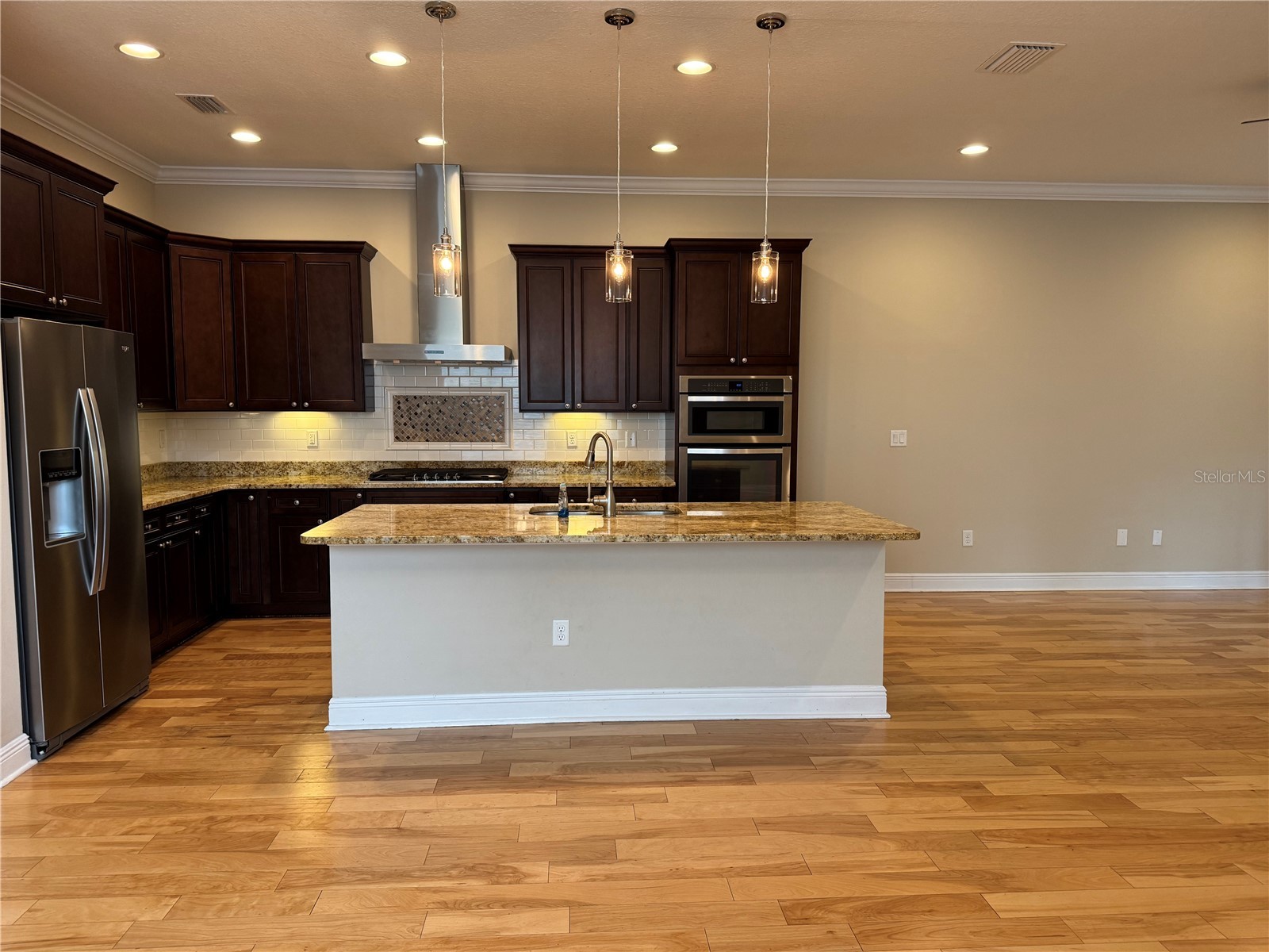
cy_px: 476
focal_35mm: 24
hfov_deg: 71.6
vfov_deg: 56.8
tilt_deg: -6.2
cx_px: 634
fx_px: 880
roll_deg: -0.3
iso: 160
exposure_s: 1/60
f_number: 1.78
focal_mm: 6.76
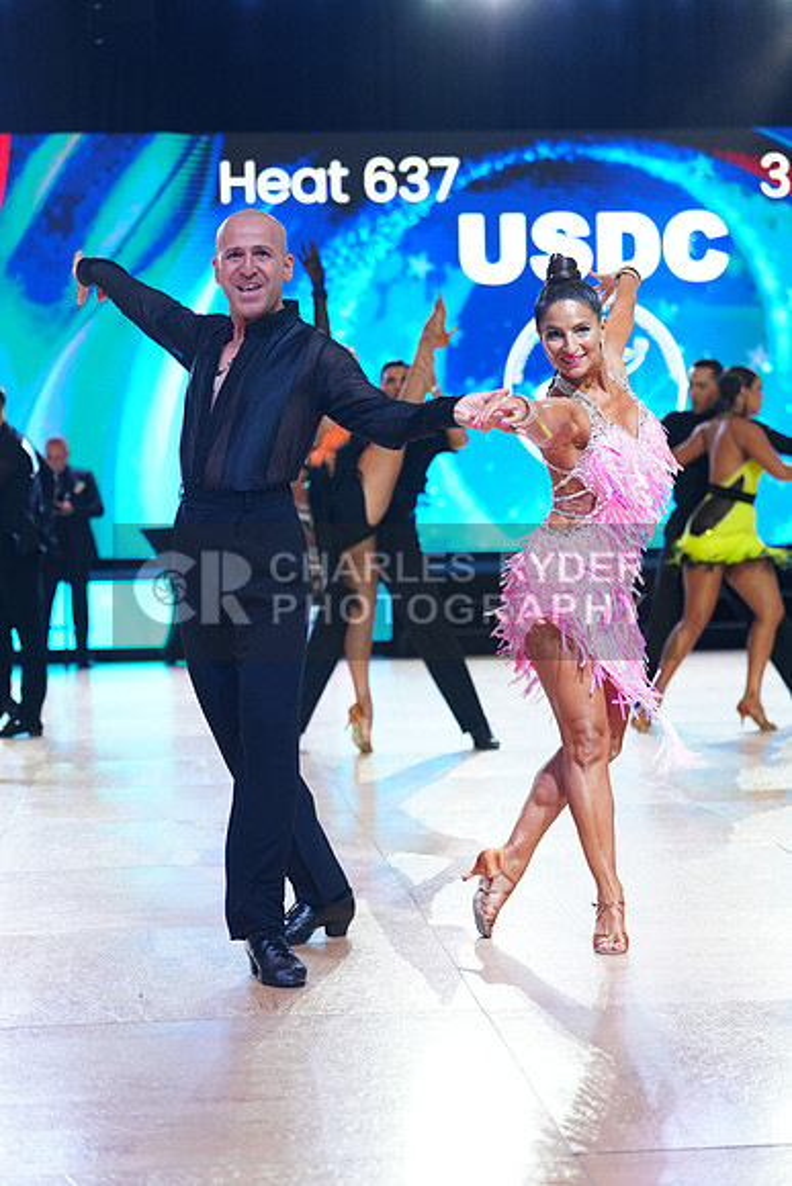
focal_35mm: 74
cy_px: 593
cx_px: 396
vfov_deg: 27.3
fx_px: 2440
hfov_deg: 18.4
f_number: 2.8
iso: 2000
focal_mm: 74
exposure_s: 1/400
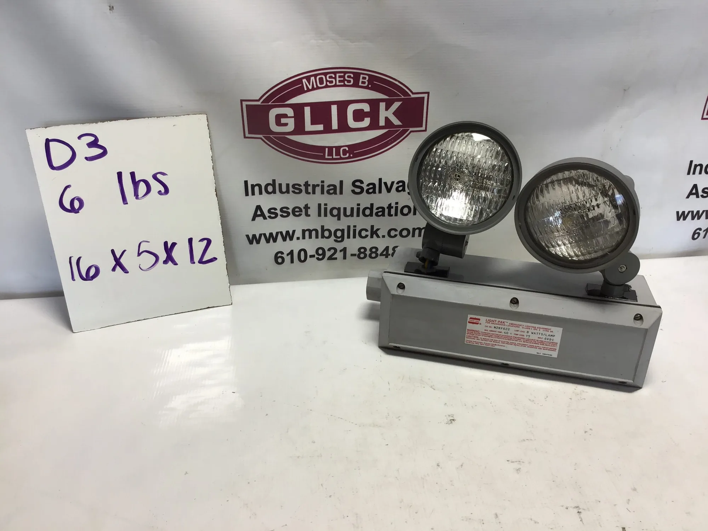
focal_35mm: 31
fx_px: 634
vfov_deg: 45.4
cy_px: 266
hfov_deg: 58.4
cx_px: 354
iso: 25
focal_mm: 3.3
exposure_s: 1/161
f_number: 2.4
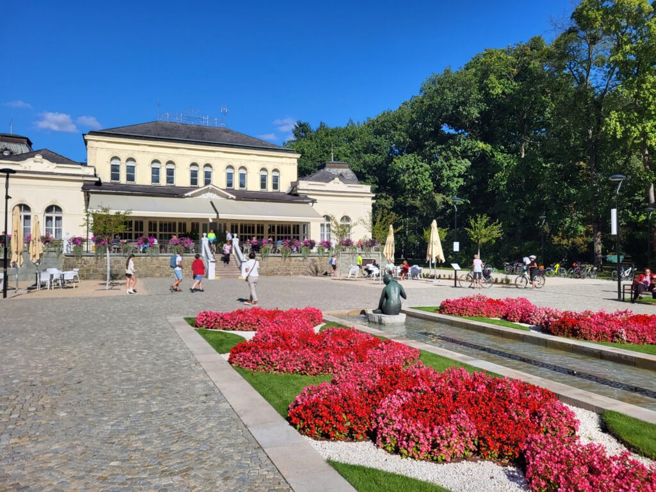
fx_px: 493
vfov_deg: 53.1
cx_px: 328
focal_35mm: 26
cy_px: 246
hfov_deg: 67.3
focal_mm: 5.4
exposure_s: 1/2790
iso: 40
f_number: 1.8
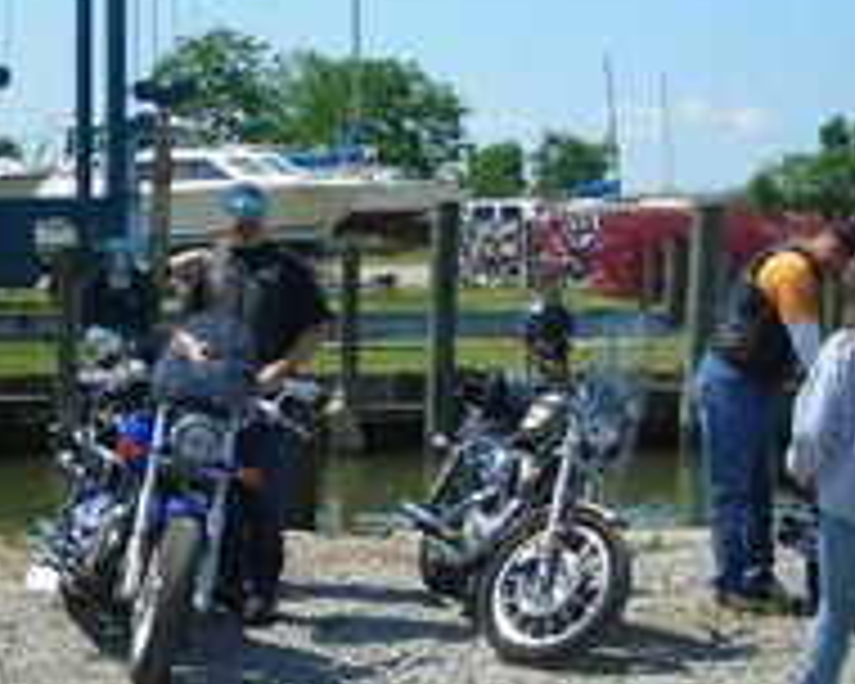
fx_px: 1974
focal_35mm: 78
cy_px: 351
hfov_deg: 24.2
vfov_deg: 19.7
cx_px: 207
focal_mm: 6.3
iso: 50
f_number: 6.4
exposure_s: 1/150
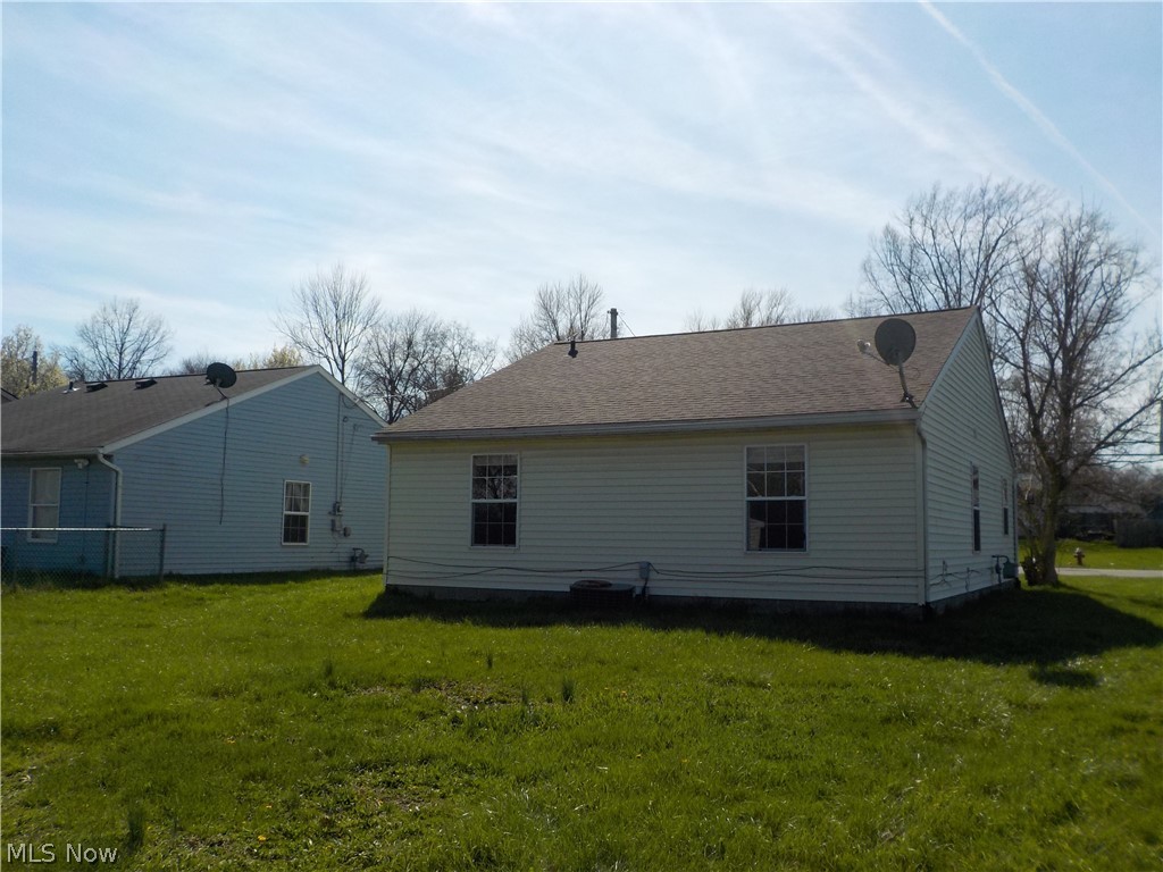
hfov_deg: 60.0
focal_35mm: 30
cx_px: 582
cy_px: 436
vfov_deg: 46.8
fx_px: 1008
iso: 125
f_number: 3.3
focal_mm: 4.1
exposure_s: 1/2000
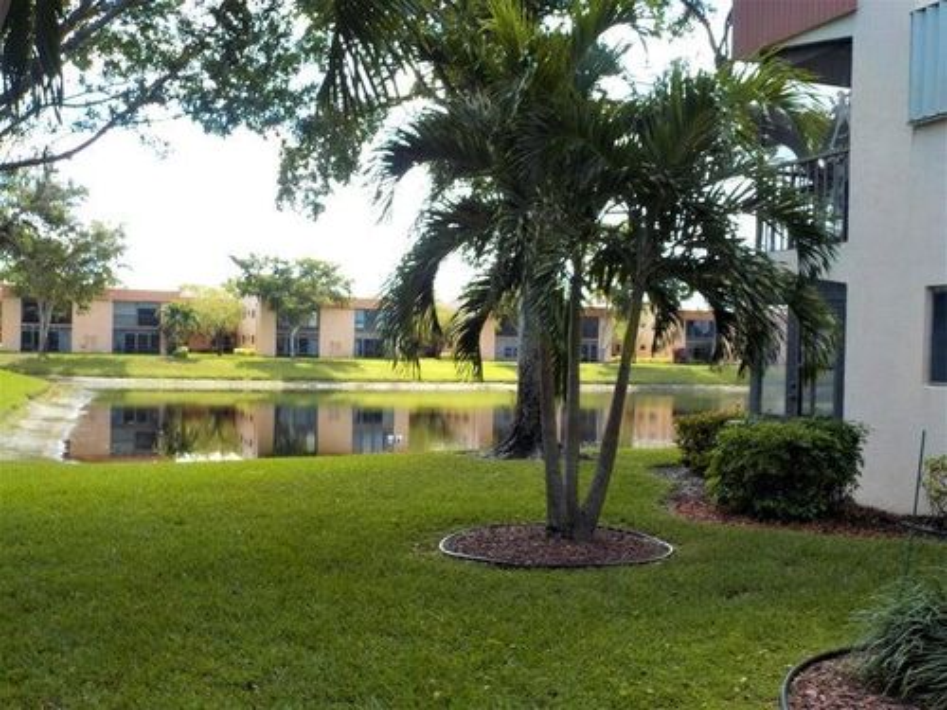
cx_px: 474
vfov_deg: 37.7
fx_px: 1040
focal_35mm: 38
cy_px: 355
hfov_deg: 49.0
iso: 125
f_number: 3.7
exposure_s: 1/250
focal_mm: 5.2
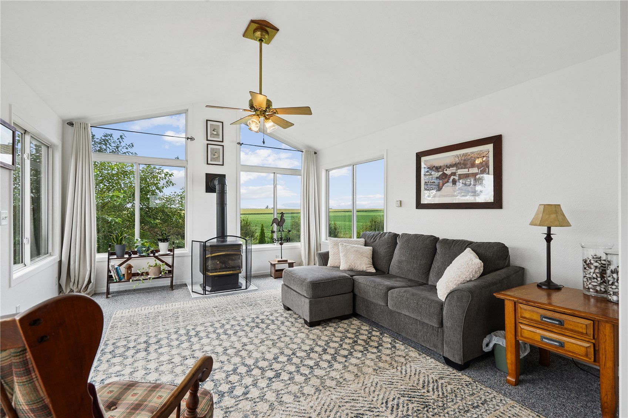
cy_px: 209
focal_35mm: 16
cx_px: 314
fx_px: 279
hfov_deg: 96.7
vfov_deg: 73.7
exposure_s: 1/100
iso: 400
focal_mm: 16
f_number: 9
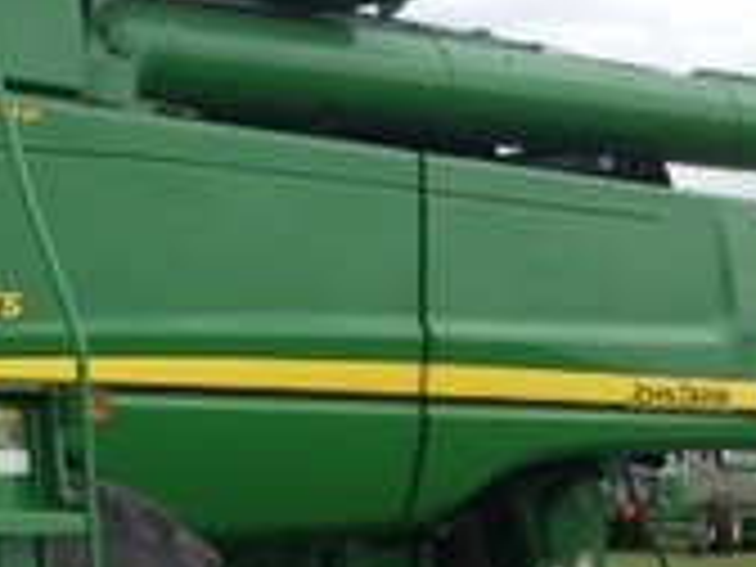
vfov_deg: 13.8
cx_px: -50
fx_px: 2337
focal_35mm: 107
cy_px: 396
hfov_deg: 17.8
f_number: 2.4
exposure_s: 1/1355
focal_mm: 4.13
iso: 50
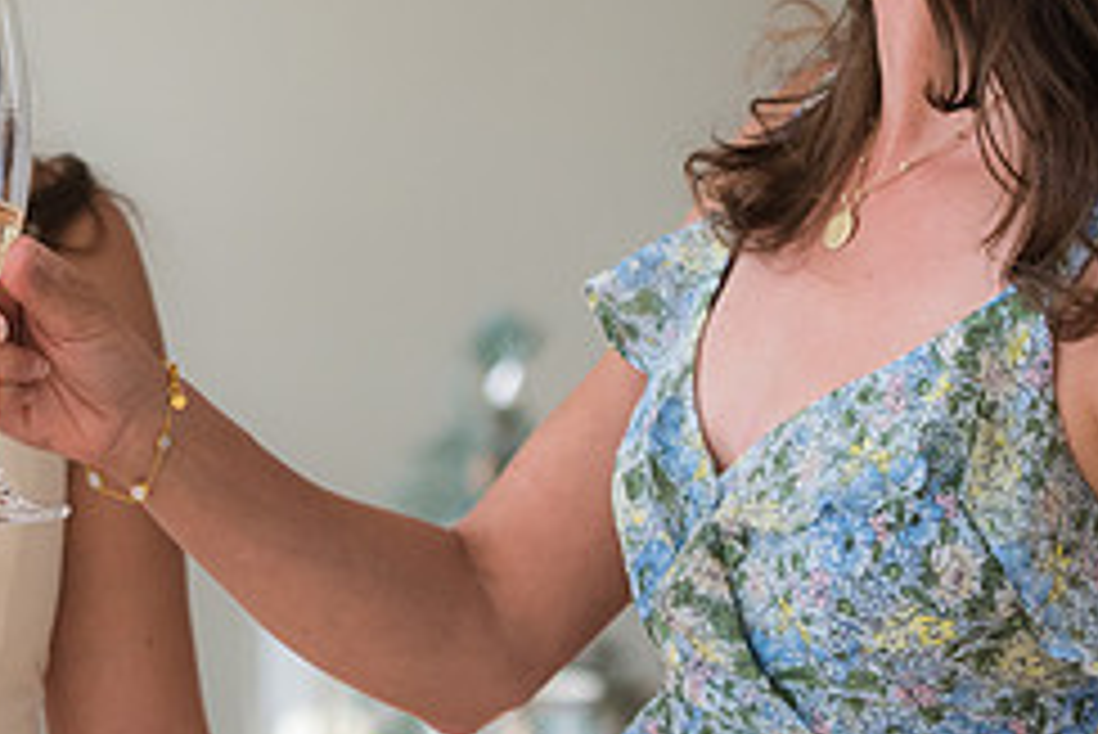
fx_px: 7629
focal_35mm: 250
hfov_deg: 8.2
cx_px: -162
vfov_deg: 5.5
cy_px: 236
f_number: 3.2
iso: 640
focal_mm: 70
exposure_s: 1/800
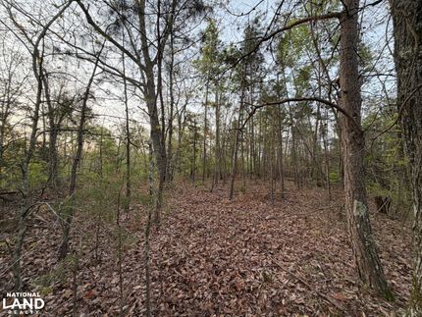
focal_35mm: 14
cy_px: 158
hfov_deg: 102.0
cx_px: 211
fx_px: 171
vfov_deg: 85.7
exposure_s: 1/150
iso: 40
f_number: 2.2
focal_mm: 2.22
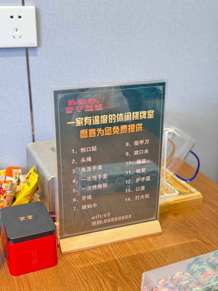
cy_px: 146
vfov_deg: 39.7
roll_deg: -1.0
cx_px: 109
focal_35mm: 48
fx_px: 403
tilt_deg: -21.4
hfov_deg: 30.3
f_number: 1.78
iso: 640
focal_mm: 6.76
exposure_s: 1/25
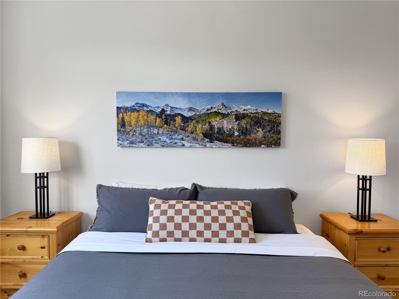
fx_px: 277
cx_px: 200
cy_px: 150
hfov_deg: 71.6
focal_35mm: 24
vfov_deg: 56.8
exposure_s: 1/185
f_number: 1.78
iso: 64
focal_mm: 6.76
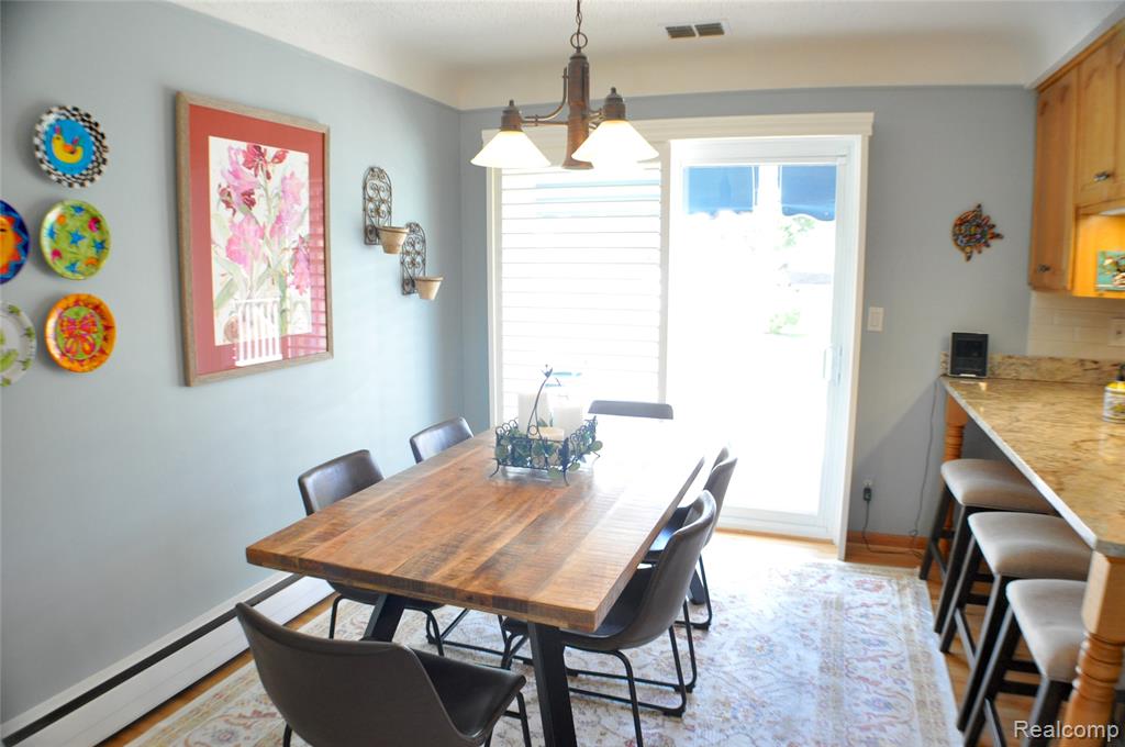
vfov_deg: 43.5
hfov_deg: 62.0
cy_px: 374
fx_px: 936
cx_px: 562
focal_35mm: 30
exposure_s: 1/60
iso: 800
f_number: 3.8
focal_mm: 20
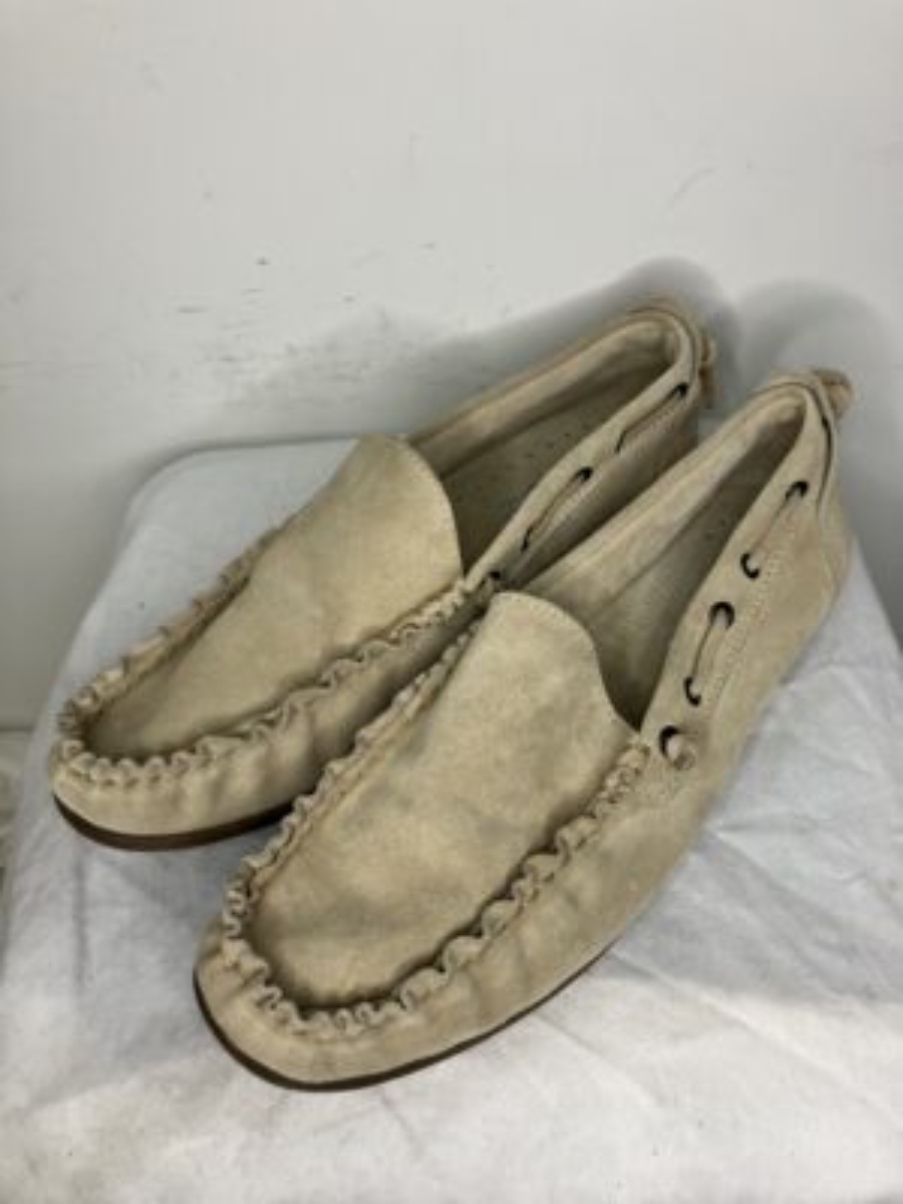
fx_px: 974
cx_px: 452
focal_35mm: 28
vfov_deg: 63.4
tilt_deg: -49.2
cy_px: 602
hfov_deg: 49.7
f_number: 1.8
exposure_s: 1/100
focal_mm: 3.99
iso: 64
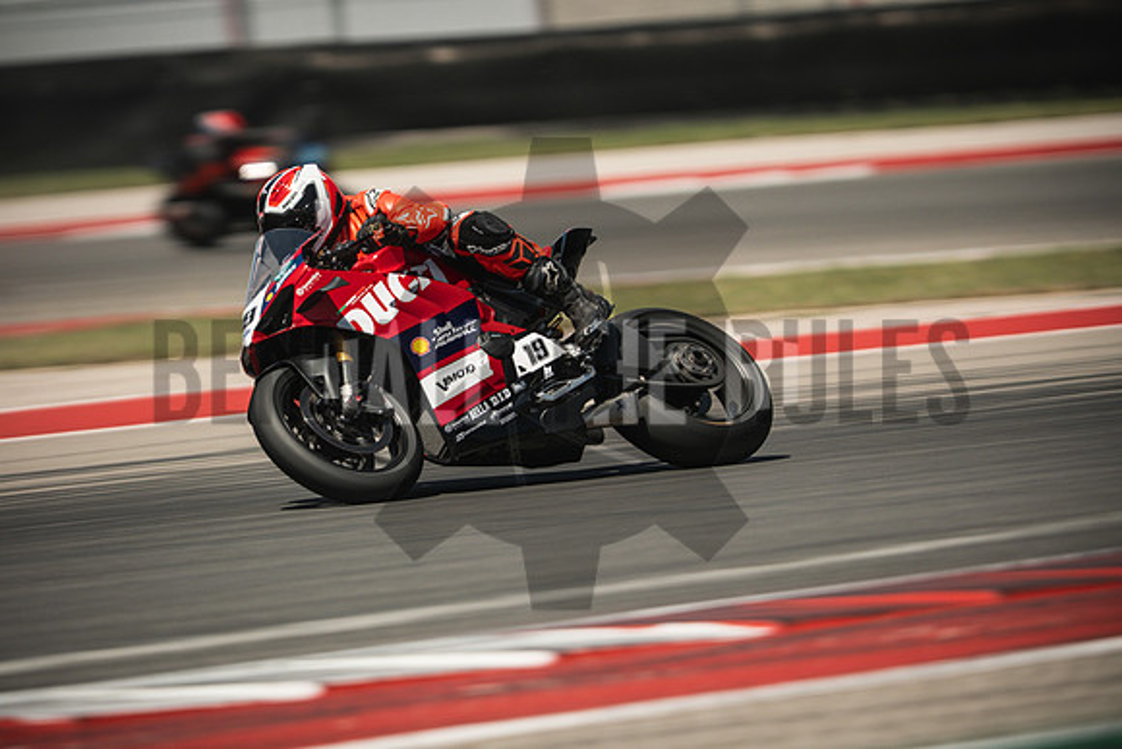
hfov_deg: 4.9
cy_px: 374
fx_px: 13092
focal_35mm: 420
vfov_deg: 3.3
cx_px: 561
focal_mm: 280
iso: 400
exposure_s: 1/320
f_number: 2.8
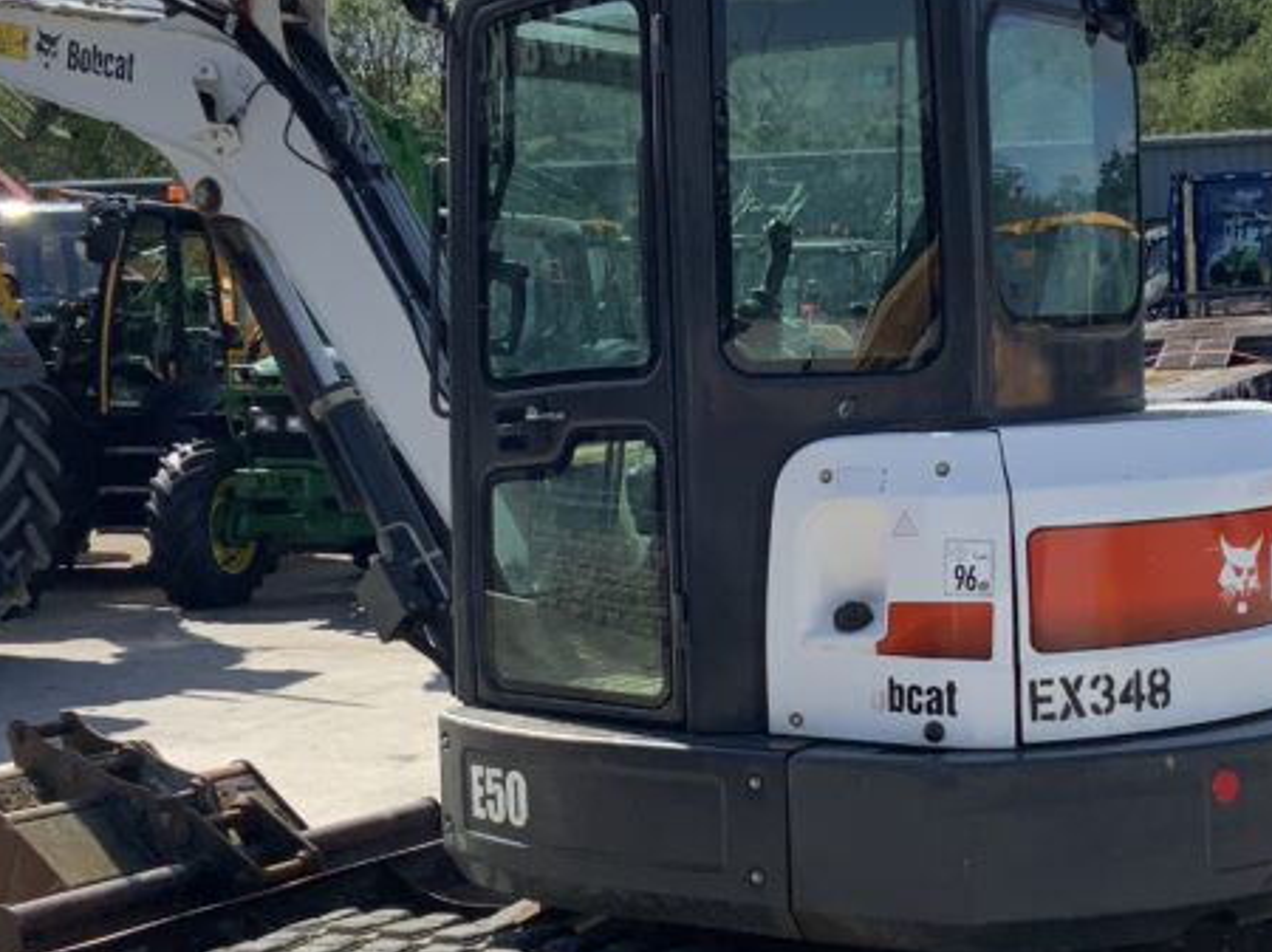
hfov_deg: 29.3
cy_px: 573
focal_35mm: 66
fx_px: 2424
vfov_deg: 22.2
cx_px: 806
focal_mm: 3
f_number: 1.8
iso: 16
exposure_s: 1/2227
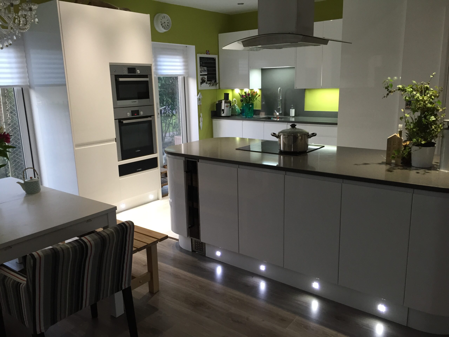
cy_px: 168
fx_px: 376
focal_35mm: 29
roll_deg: +0.6
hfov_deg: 61.7
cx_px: 224
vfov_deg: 48.2
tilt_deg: -12.5
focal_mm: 4.15
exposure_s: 1/30
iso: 100
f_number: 2.2
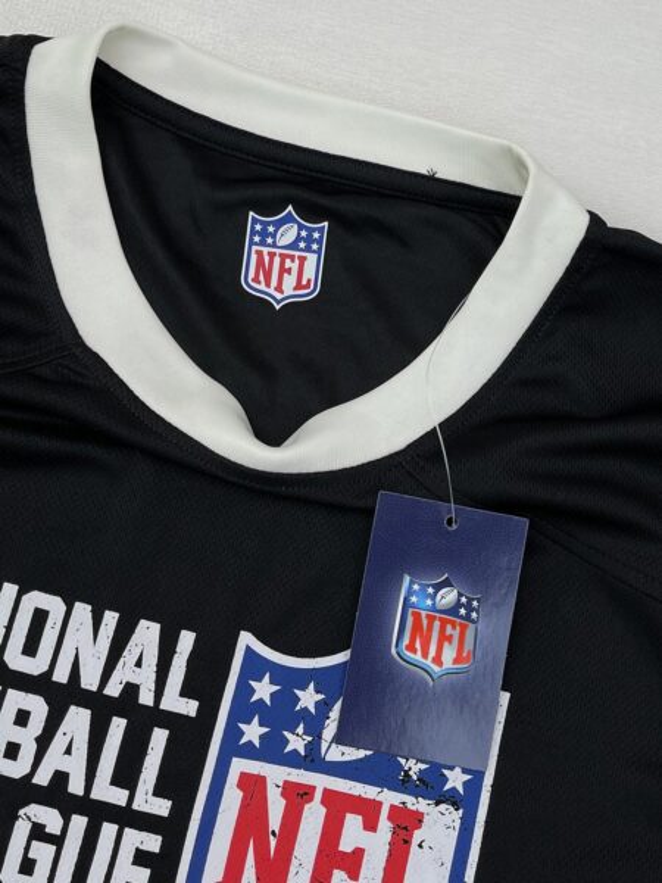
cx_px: 331
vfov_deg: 69.4
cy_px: 442
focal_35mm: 25
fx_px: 637
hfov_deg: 54.9
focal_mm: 5.1
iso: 32
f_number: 1.6
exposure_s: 1/262
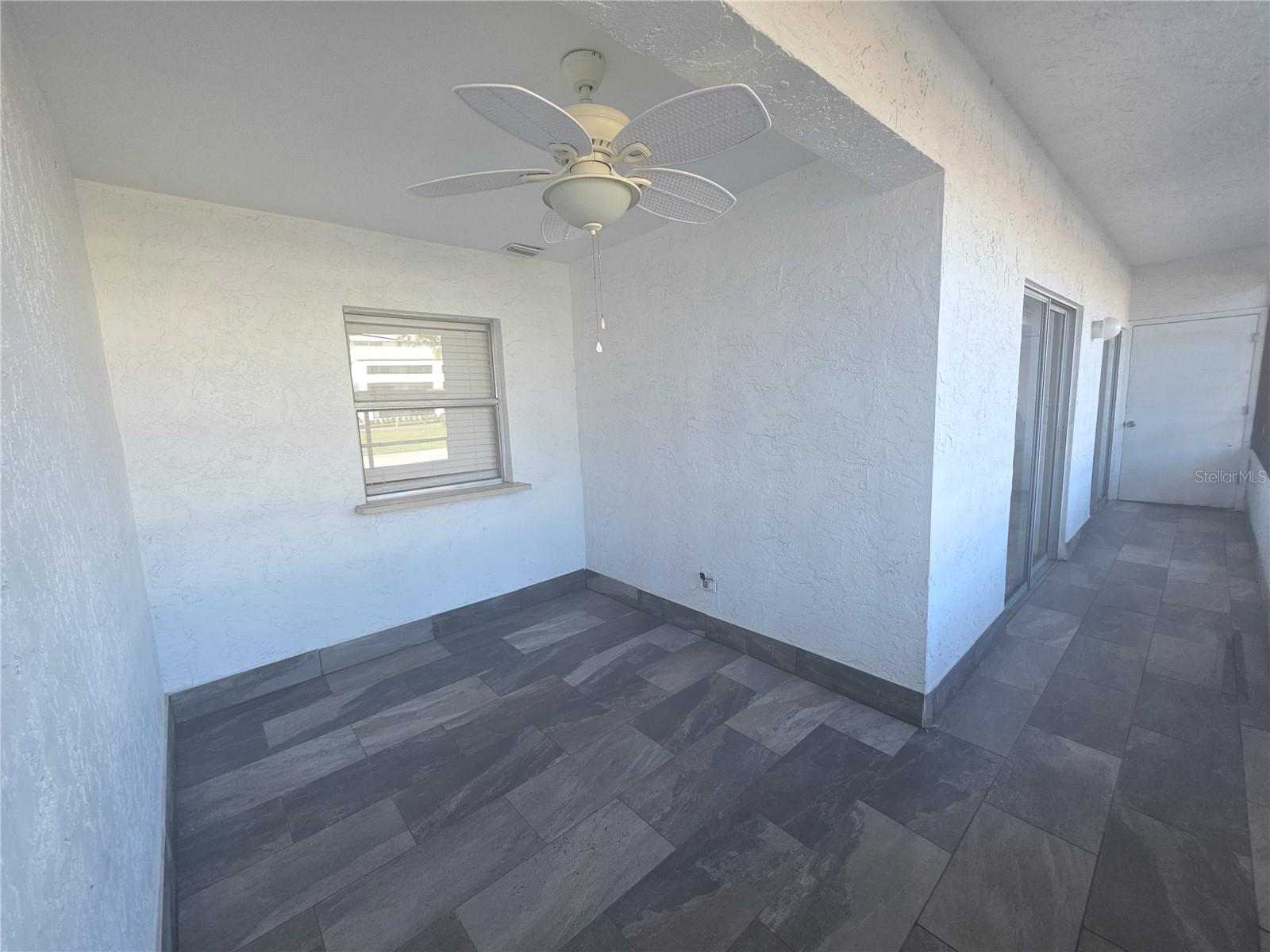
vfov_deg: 89.9
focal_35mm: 13
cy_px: 476
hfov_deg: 106.2
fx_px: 477
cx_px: 635
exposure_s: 1/60
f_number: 1.9
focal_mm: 2.2
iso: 40
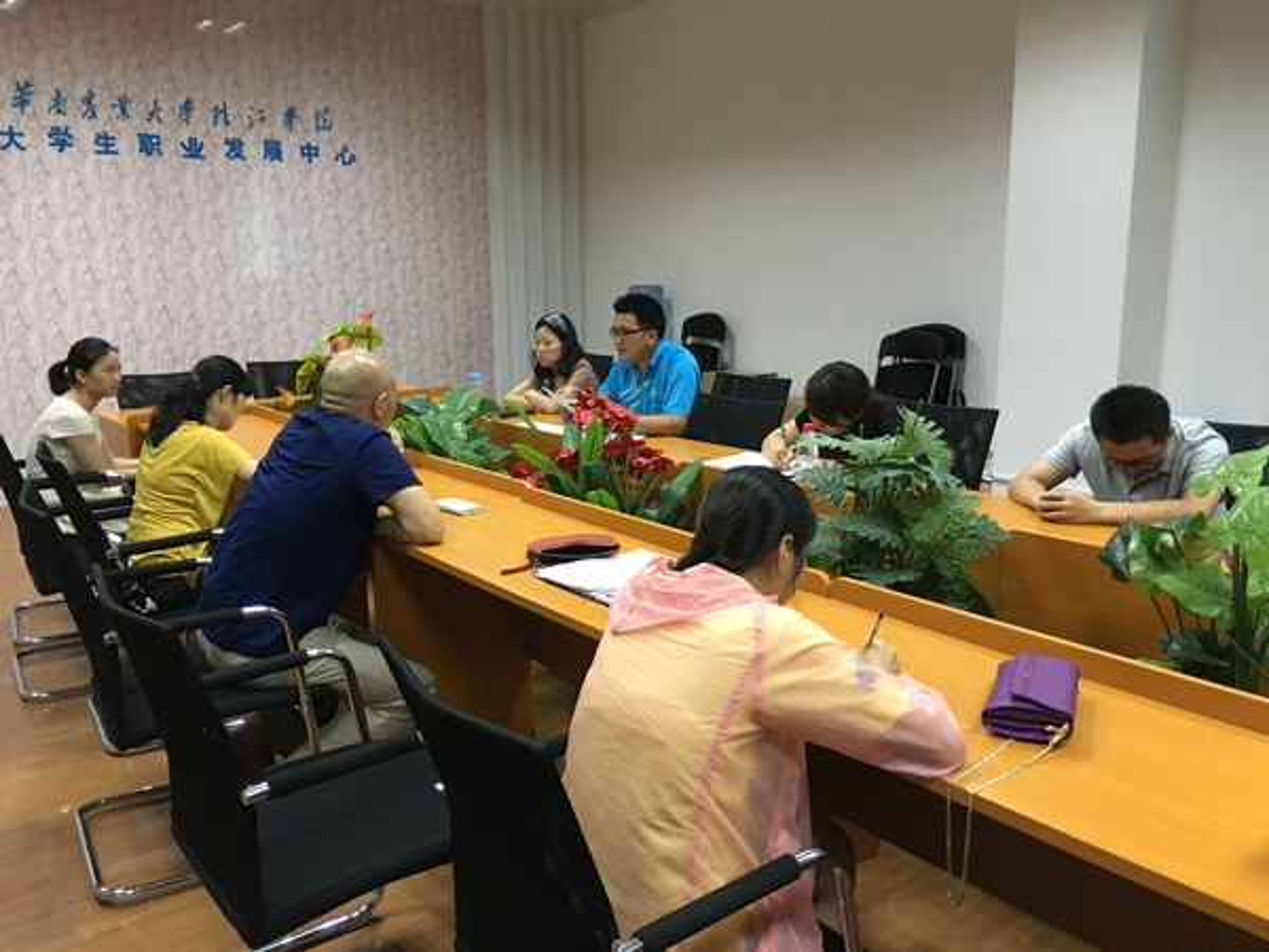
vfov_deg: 48.2
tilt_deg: -10.3
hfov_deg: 61.7
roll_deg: +0.1
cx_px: 634
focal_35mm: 29
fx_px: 1063
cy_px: 476
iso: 250
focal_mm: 4.15
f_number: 2.2
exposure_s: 1/17
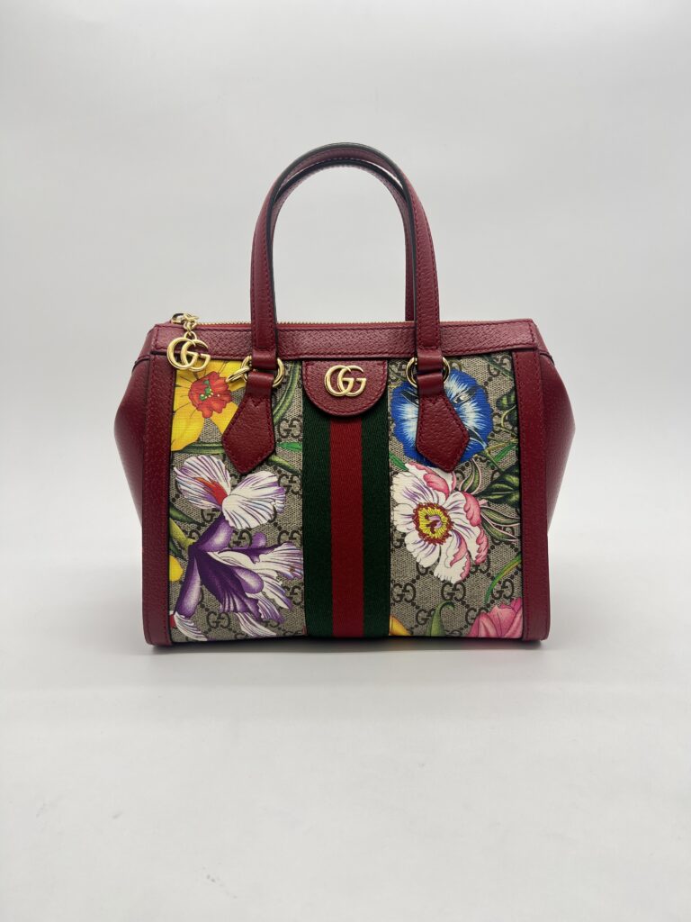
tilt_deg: -12.7
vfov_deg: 67.3
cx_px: 346
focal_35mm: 26
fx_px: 692
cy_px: 461
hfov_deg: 53.1
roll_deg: +0.4
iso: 32
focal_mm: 5.7
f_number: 1.5
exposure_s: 1/130
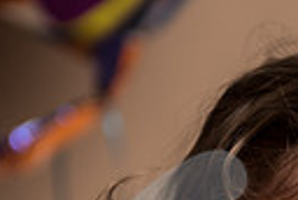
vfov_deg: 4.3
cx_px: 447
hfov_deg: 6.4
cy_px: 357
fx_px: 2622
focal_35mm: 316
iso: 125
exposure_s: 1/125
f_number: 2.8
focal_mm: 70
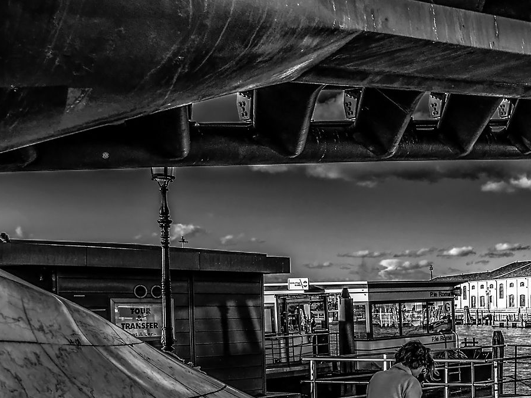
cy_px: 182
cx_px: 488
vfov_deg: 35.1
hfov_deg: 41.7
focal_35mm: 41
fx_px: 629
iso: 200
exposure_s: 1/320
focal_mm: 16
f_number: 8
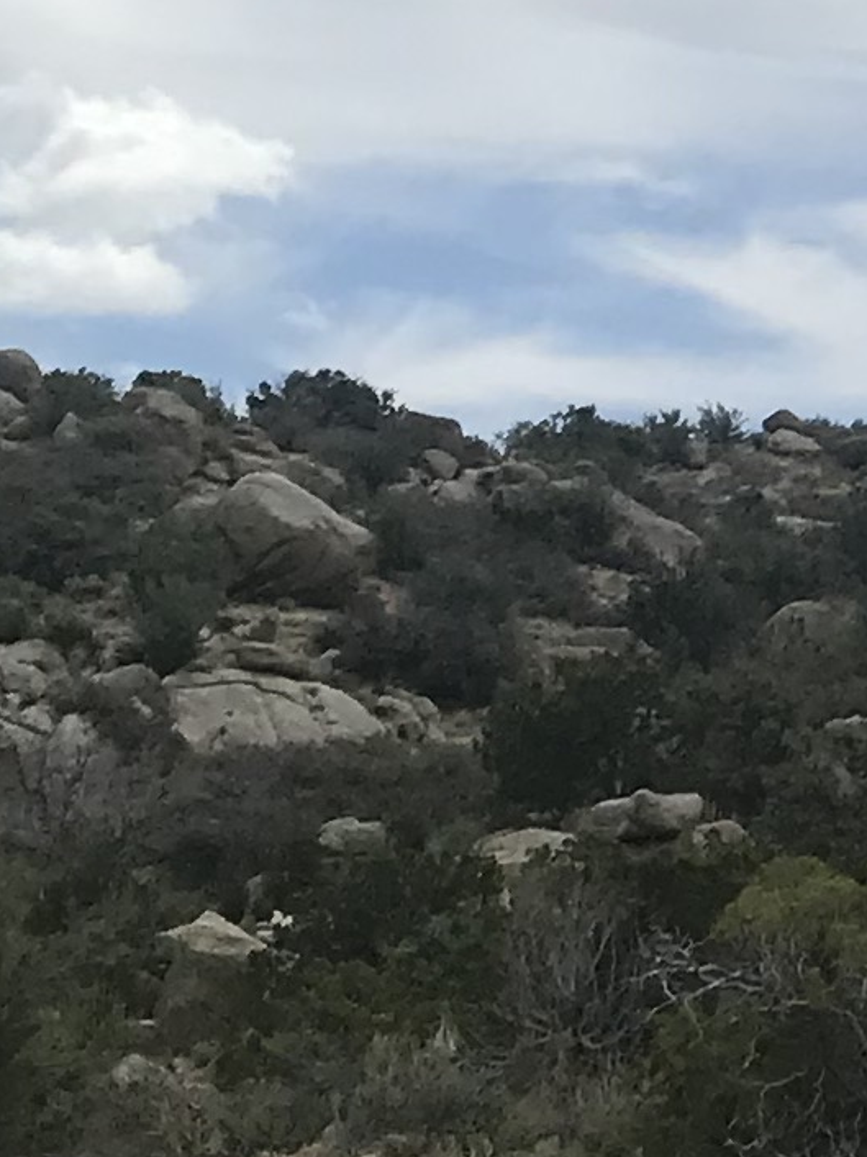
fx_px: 5346
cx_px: 1750
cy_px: 805
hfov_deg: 8.7
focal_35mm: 160
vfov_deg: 12.3
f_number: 1.8
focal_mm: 3.99
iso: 20
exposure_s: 1/5319
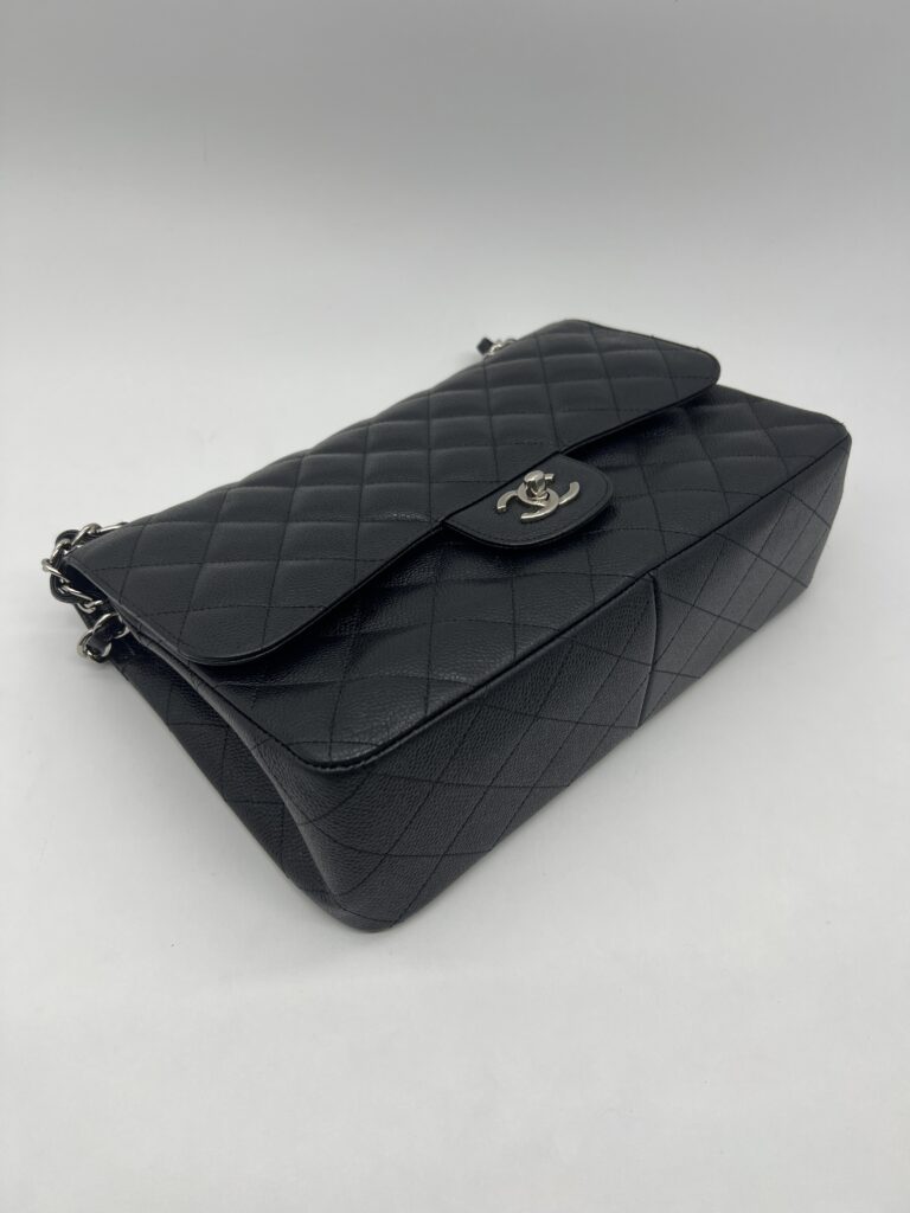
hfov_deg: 53.1
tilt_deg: -46.2
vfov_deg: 67.3
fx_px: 911
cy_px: 606
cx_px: 455
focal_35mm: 26
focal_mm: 5.7
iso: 40
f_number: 1.5
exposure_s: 1/241
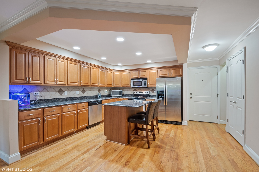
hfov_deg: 100.4
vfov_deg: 77.2
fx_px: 108
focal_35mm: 15
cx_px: 130
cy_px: 86
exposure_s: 4
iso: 100
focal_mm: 10
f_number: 11
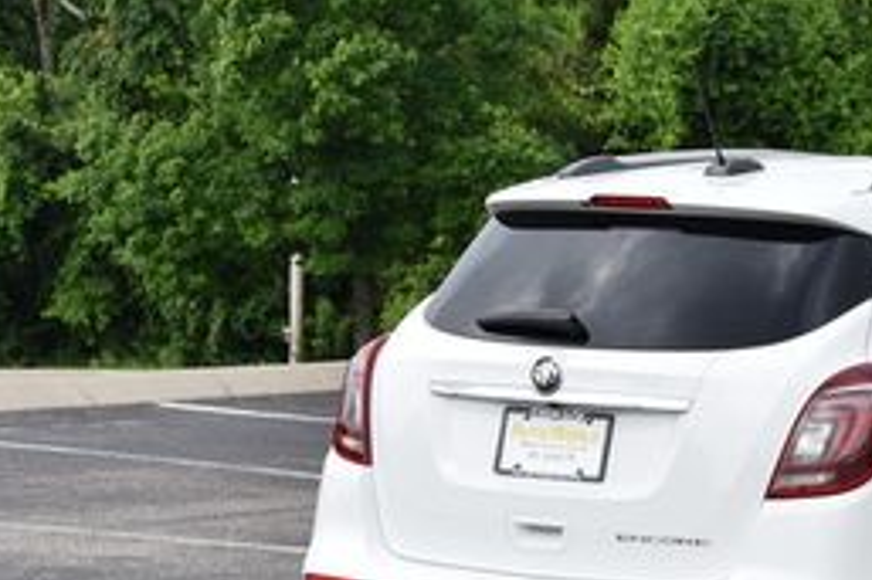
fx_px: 4073
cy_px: 283
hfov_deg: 12.0
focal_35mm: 168
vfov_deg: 8.1
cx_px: 1001
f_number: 8
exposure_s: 1/250
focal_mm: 45
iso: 110
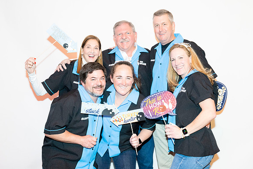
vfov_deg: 31.9
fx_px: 295
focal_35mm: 42
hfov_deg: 46.4
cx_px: 126
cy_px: 84
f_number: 5.6
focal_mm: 42
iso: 1600
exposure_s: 1/60
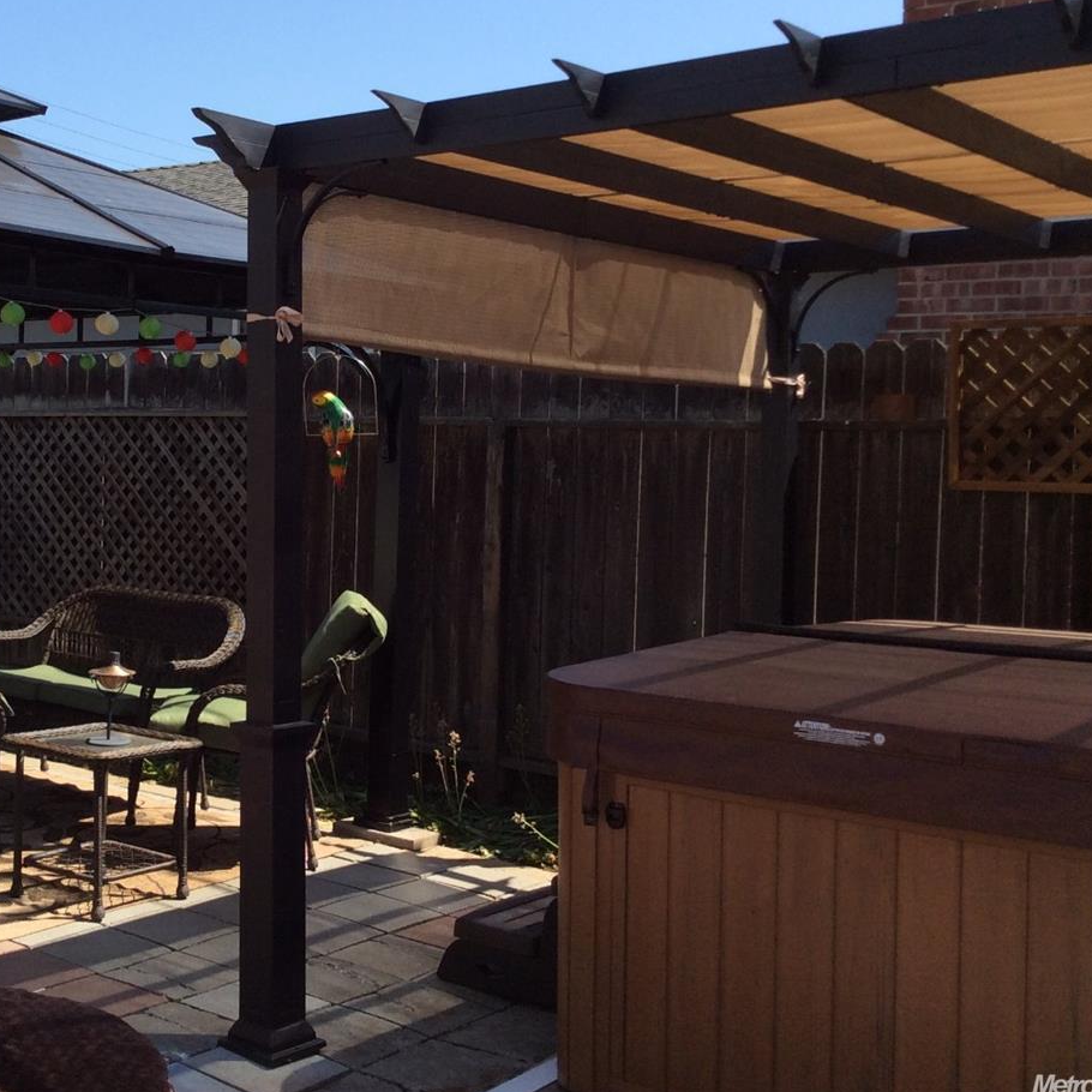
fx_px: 1713
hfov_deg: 34.5
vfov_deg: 35.2
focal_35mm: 48
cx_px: 252
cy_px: 426
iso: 32
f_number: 2.4
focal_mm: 3.3
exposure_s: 1/1021
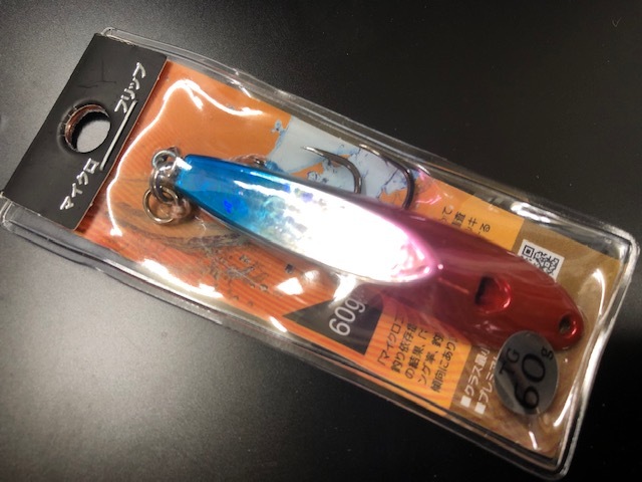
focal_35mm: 28
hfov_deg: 63.4
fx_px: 519
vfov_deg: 49.7
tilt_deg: -77.6
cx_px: 321
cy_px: 241
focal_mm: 3.99
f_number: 1.8
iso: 40
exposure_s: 1/17
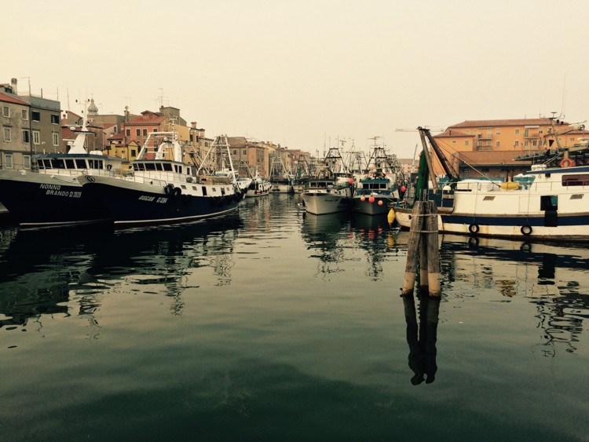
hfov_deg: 61.6
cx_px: 294
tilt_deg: -5.6
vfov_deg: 48.3
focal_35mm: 29
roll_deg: +0.3
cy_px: 221
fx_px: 494
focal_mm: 4.15
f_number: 2.2
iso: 40
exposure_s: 1/100
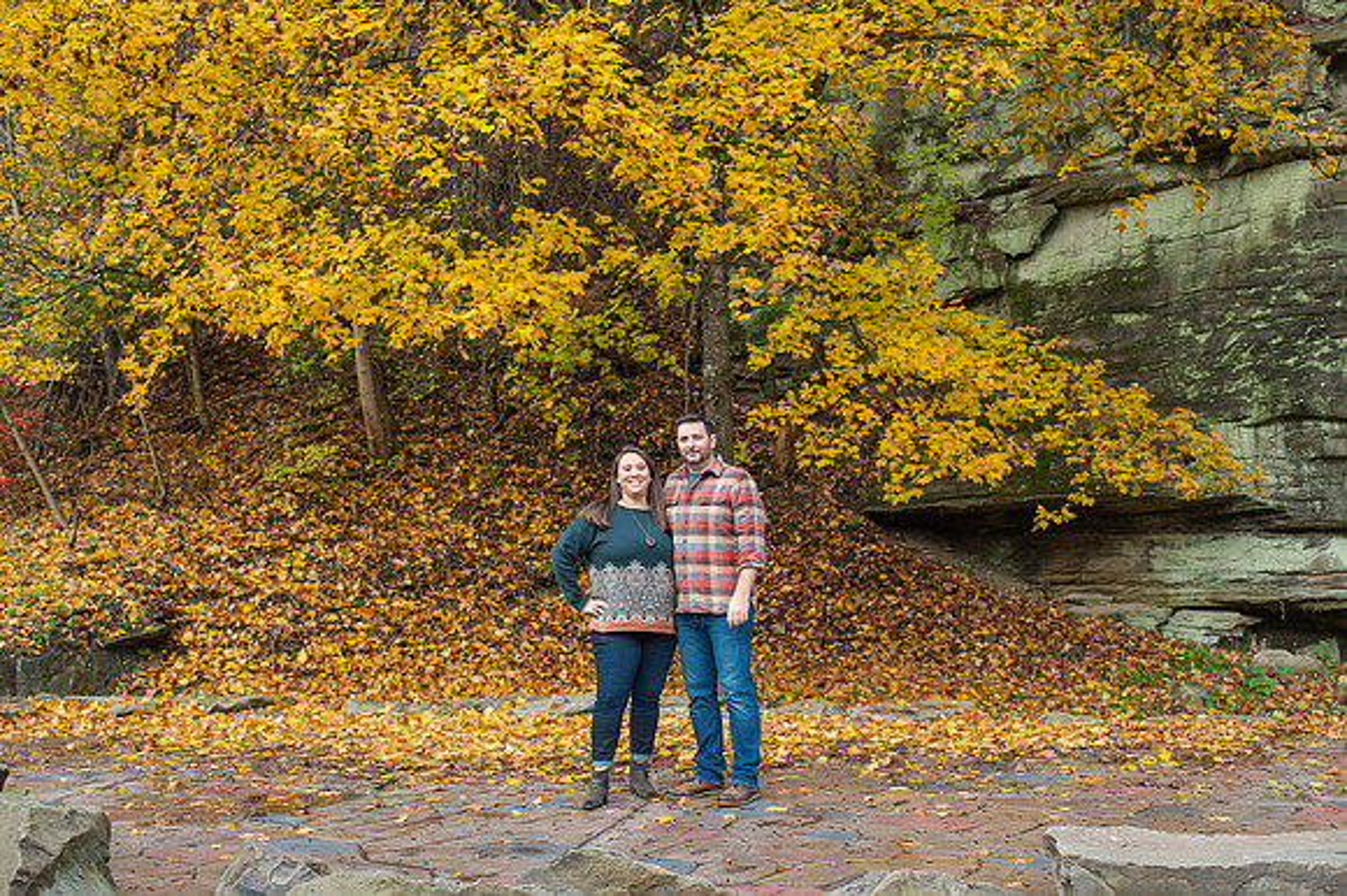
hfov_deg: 46.3
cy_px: 463
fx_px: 1576
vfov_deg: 31.8
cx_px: 698
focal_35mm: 42
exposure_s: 1/1000
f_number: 3.2
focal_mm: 35
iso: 360
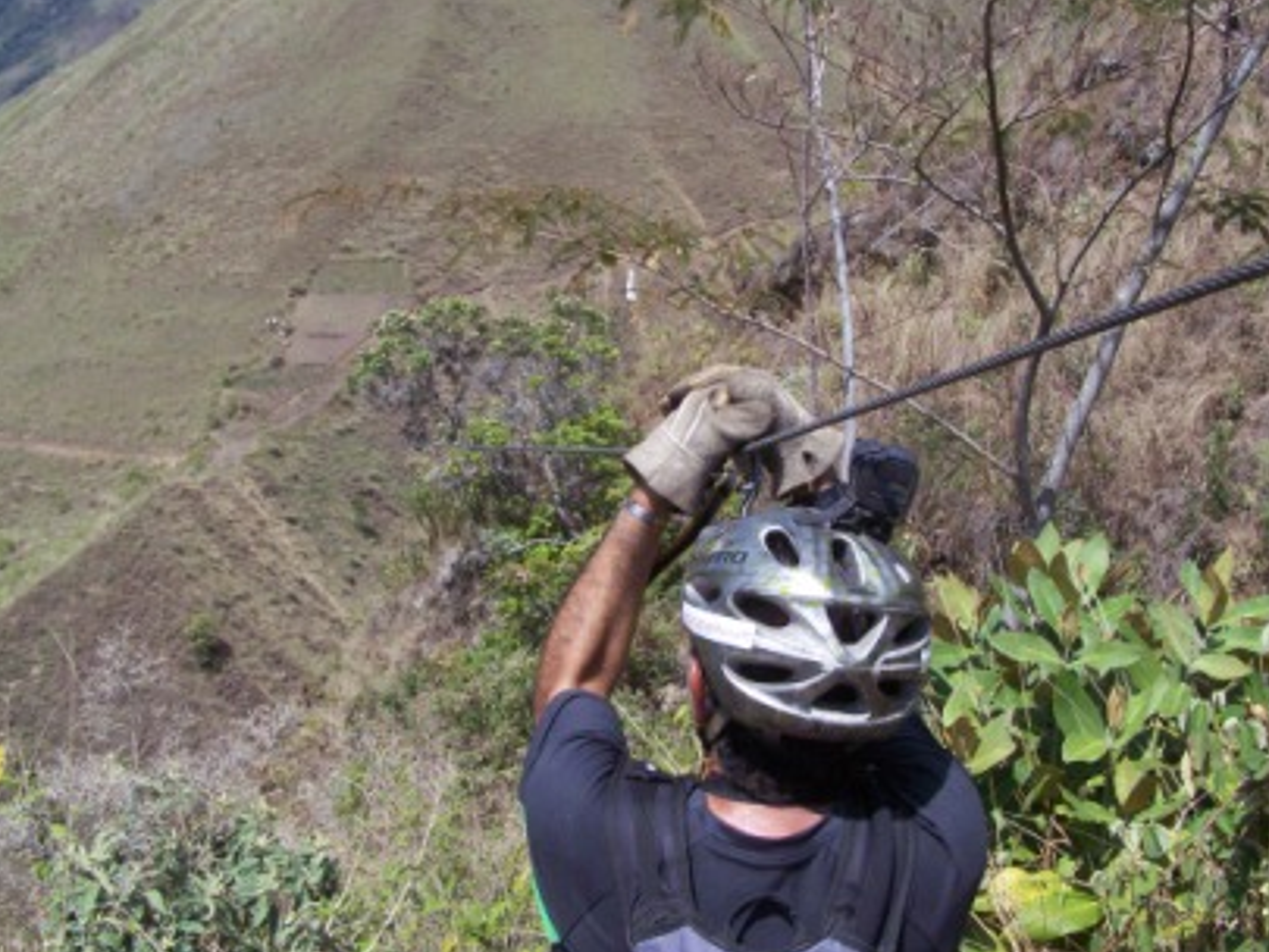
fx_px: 1540
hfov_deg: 44.8
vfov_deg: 34.4
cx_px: 680
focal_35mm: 42
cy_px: 463
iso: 160
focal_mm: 6.3
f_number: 5.6
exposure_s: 1/800
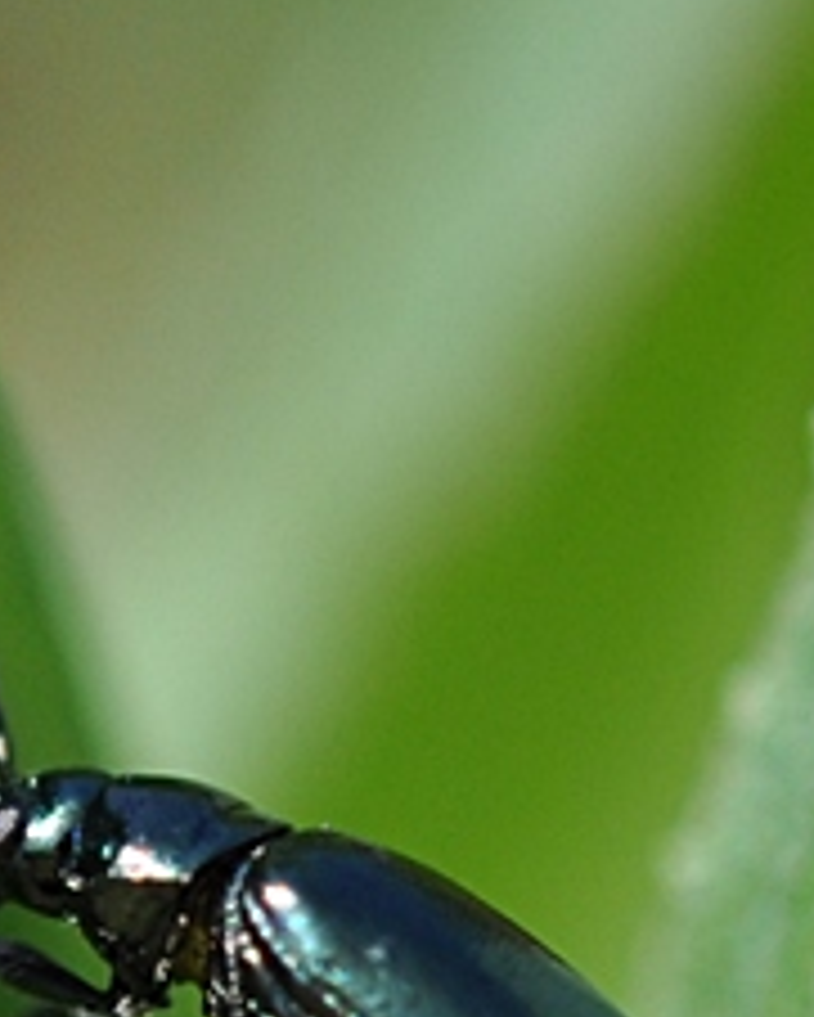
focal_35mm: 299
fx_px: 8998
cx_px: -207
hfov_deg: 5.2
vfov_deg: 6.4
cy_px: 1006
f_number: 6.3
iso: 200
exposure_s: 1/640
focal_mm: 60
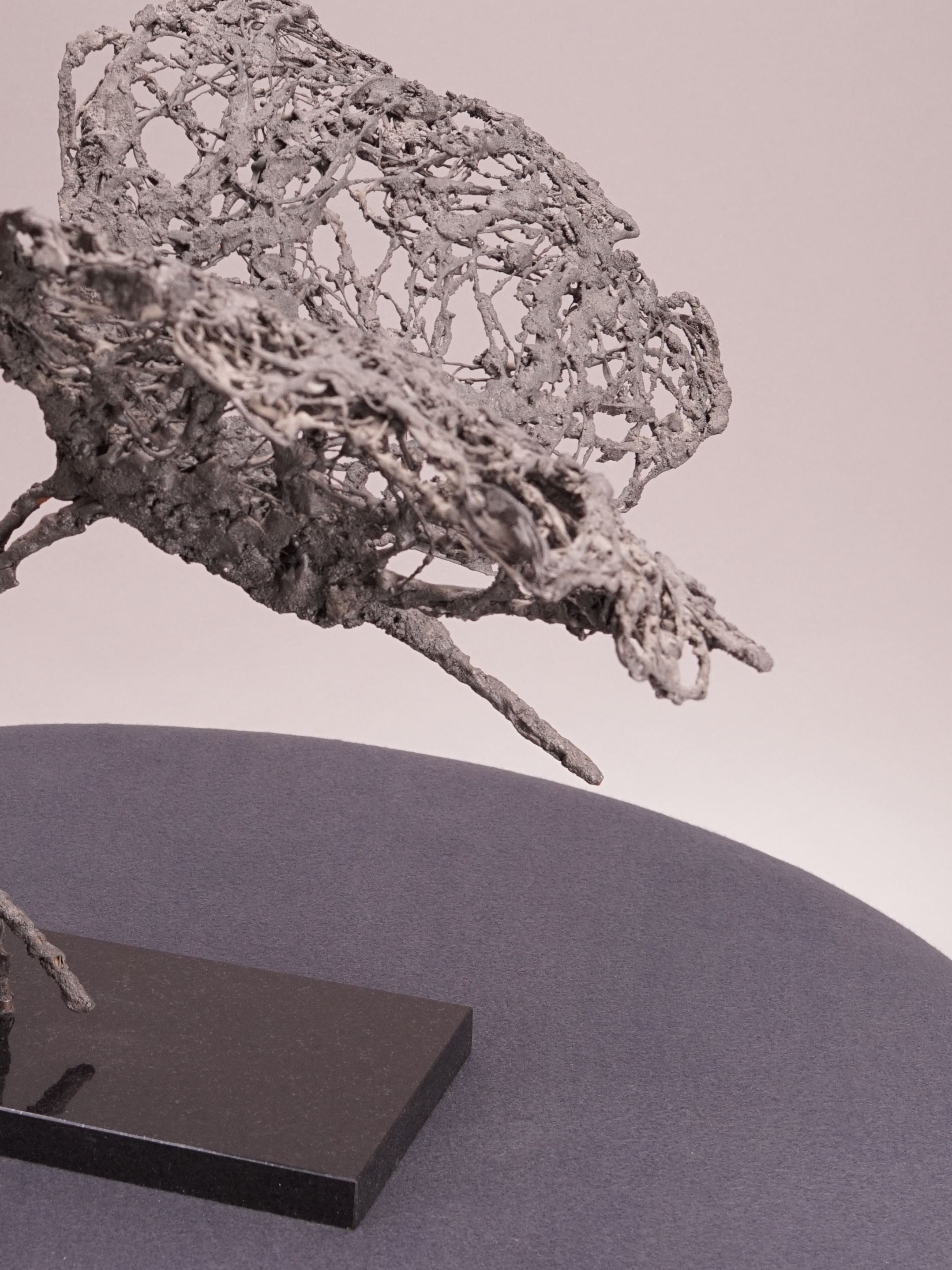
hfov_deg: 17.7
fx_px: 3007
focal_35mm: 82
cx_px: 86
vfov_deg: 23.8
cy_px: 527
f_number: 6.3
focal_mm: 30
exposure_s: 1/40
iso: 400
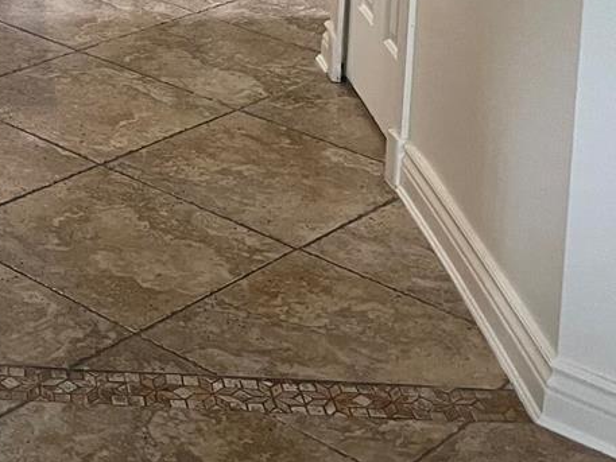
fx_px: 1620
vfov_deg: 14.7
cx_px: -171
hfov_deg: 19.9
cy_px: -300
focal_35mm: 91
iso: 125
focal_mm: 4.2
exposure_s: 1/60
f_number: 1.6
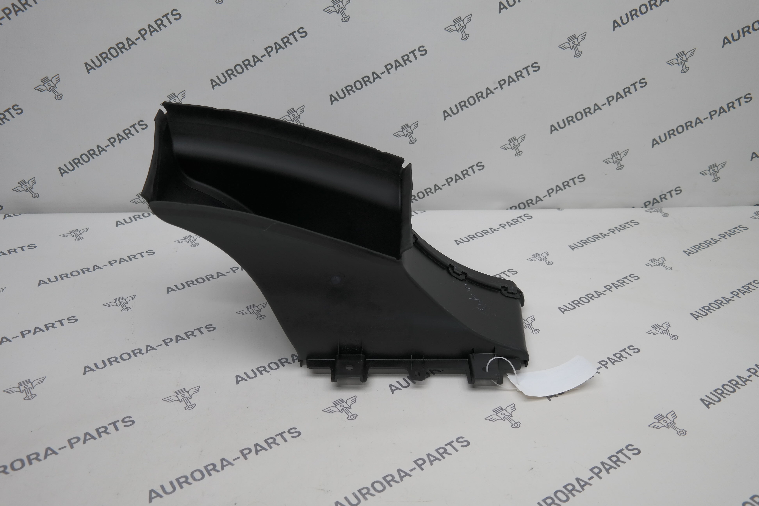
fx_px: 696
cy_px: 253
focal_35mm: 33
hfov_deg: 57.2
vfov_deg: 40.0
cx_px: 380
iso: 200
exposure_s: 1/80
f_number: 4
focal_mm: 22
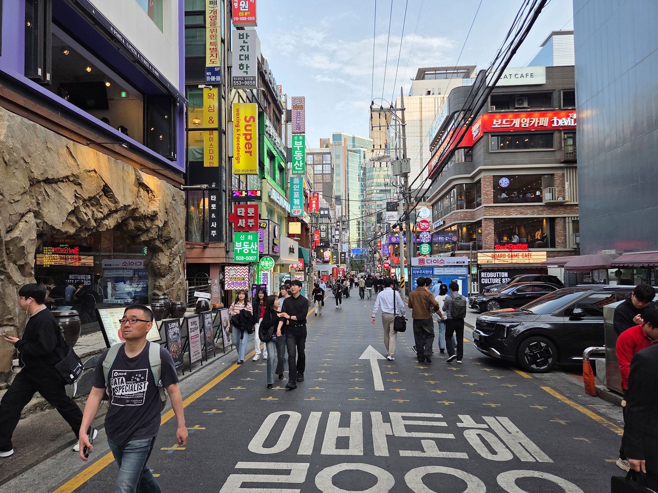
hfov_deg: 73.9
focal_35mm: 23
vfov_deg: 58.9
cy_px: 246
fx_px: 437
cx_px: 329
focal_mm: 5.4
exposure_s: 1/661
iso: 80
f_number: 1.8
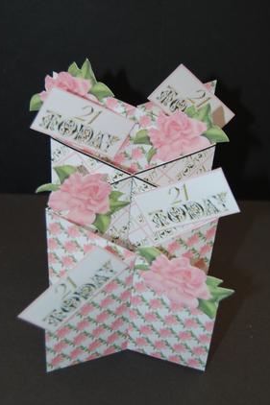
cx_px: 135
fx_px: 558
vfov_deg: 40.0
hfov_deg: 27.2
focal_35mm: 50
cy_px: 208
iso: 250
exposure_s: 1/60
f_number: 4.5
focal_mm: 31
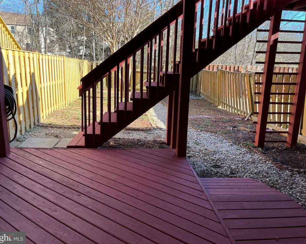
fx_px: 254
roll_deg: -1.5
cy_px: 119
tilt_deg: -12.6
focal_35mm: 28
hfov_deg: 62.2
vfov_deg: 51.5
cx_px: 153
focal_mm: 5.1
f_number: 1.6
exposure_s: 1/357
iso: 50
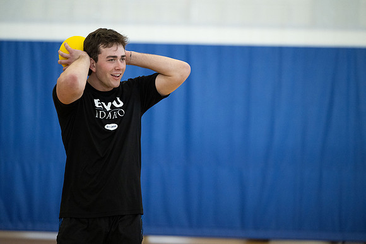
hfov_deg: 15.2
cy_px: 122
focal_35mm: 135
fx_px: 1374
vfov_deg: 10.2
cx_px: 183
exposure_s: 1/1000
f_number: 2.8
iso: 4000
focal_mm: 135
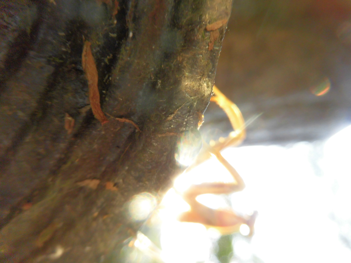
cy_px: 132
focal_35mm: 24
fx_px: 243
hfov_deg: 71.6
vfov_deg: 56.8
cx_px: 176
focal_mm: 4.3
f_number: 3.1
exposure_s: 1/50
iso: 200
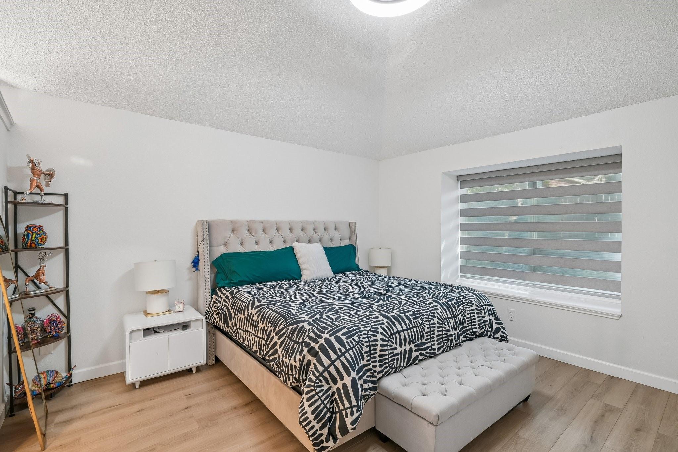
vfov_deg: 73.7
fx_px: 301
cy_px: 226
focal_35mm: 16
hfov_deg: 96.7
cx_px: 339
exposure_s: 1/13
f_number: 8
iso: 400
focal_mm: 16
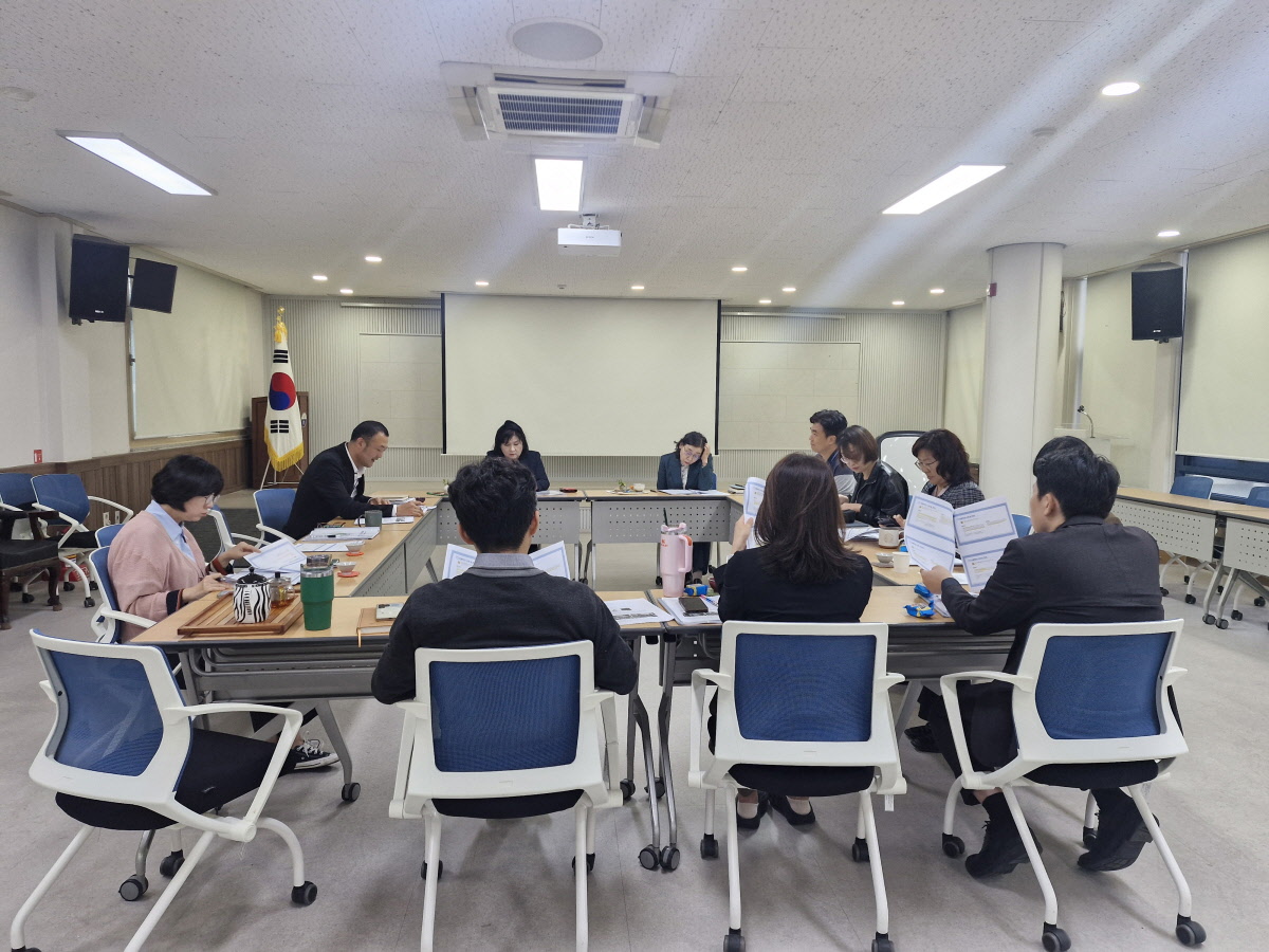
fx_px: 843
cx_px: 634
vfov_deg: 58.9
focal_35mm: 23
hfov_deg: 73.9
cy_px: 476
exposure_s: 1/120
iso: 320
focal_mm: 5.54
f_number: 1.8
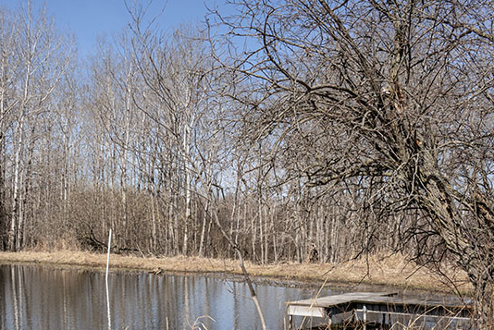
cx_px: 185
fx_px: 797
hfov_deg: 34.3
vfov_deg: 22.9
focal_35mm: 58
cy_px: 285
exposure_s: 1/1000
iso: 800
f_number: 14
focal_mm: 31
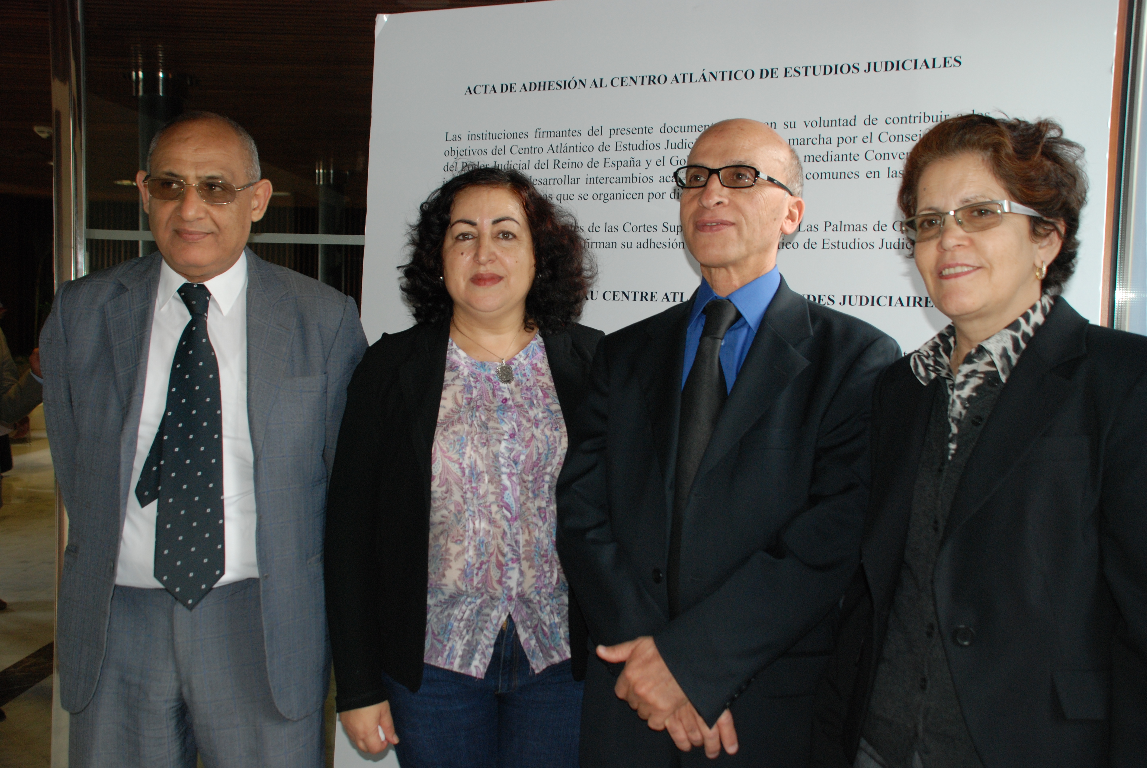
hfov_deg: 53.1
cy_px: 384
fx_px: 1148
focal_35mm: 36
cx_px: 574
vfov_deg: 37.0
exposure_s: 1/60
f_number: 4
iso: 400
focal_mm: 24
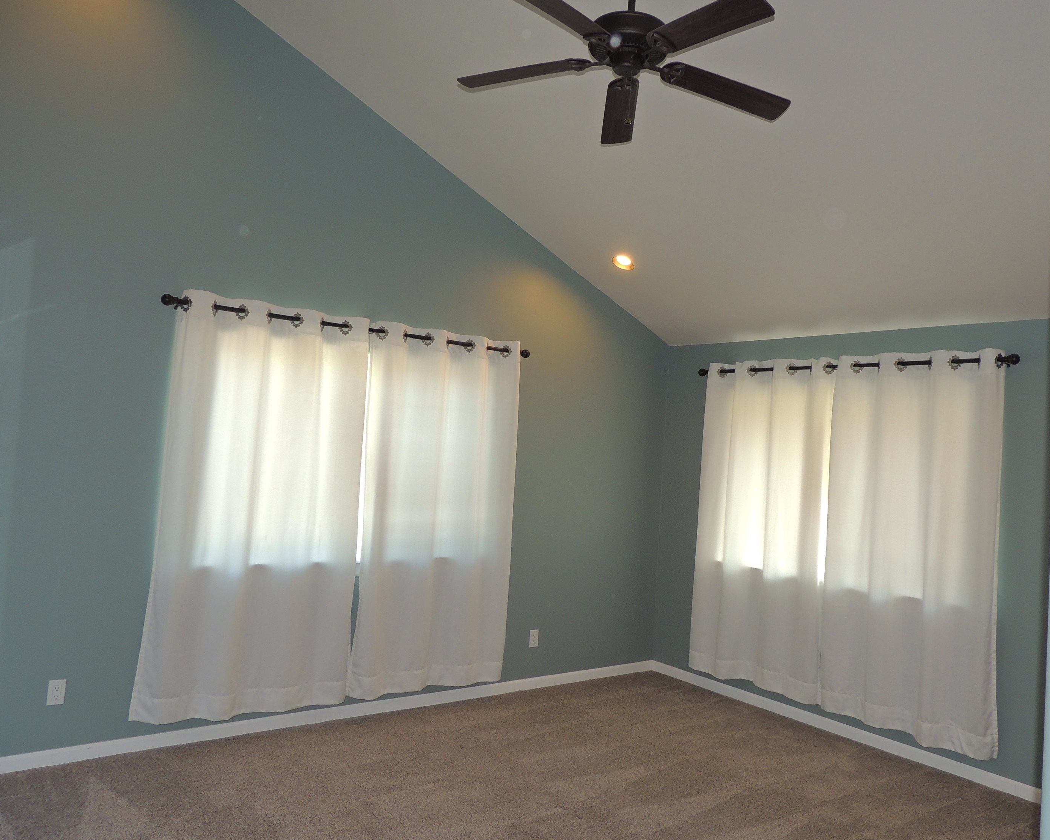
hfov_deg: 65.9
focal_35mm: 26
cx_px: 575
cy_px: 406
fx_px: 808
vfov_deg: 54.9
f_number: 3
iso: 140
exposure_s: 1/40
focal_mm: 4.3
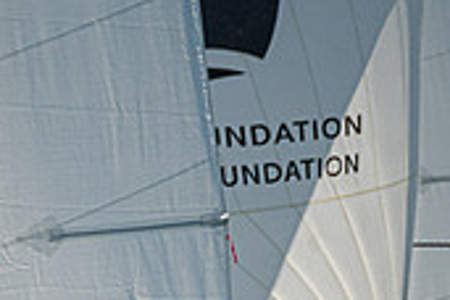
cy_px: 641
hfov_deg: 1.3
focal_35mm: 1572
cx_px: -187
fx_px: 19648
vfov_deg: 0.9
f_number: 8
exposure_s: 1/3200
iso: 400
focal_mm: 360
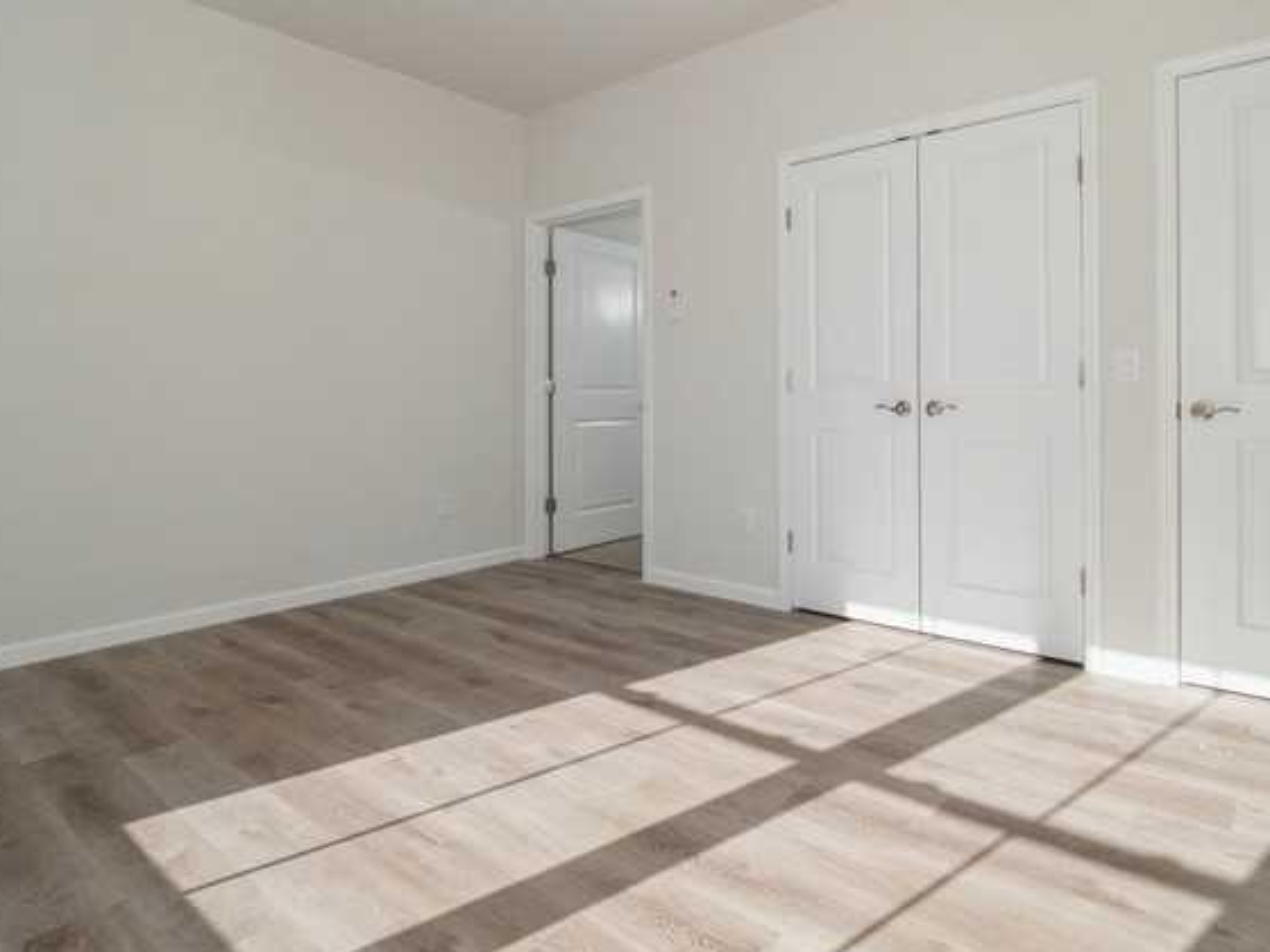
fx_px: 734
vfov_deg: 65.7
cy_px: 408
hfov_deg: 81.4
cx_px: 710
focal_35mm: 20
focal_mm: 7
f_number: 9
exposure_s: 1/160
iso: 200
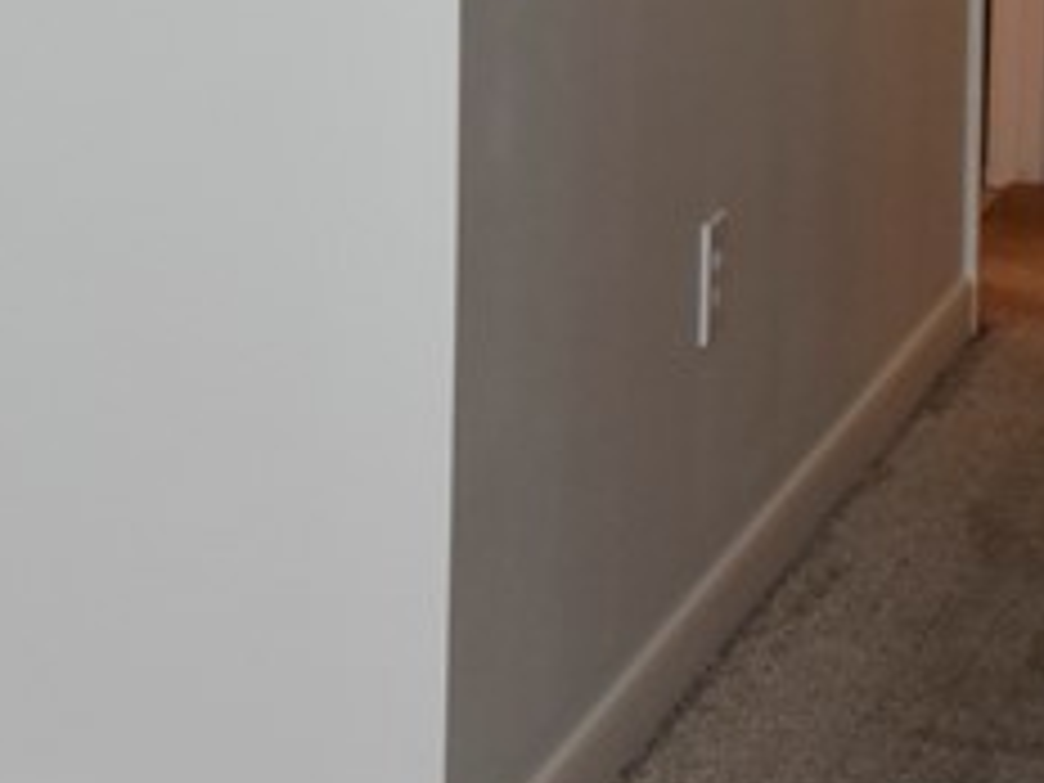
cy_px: -335
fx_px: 4886
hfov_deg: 11.1
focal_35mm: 162
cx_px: -992
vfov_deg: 9.0
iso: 800
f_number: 5
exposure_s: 1/100
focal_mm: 24
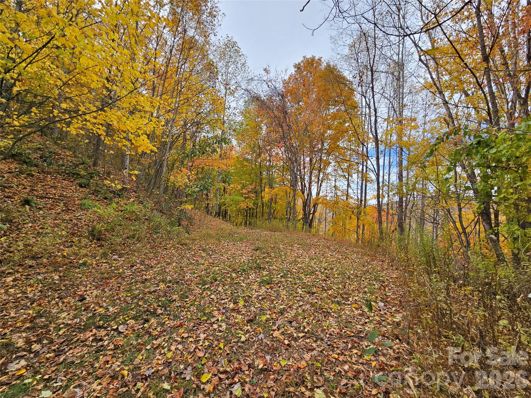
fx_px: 199
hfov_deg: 106.2
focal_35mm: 13
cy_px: 199
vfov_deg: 89.9
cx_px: 266
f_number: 2.2
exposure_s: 1/679
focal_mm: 2.2
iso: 50
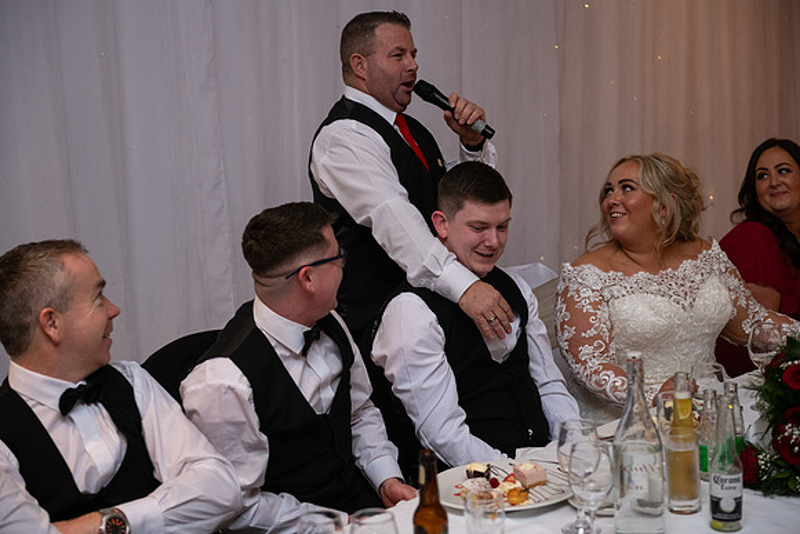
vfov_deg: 21.9
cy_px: 267
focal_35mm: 62
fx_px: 1378
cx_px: 400
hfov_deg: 32.4
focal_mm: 62
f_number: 3.5
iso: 1000
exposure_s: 1/160
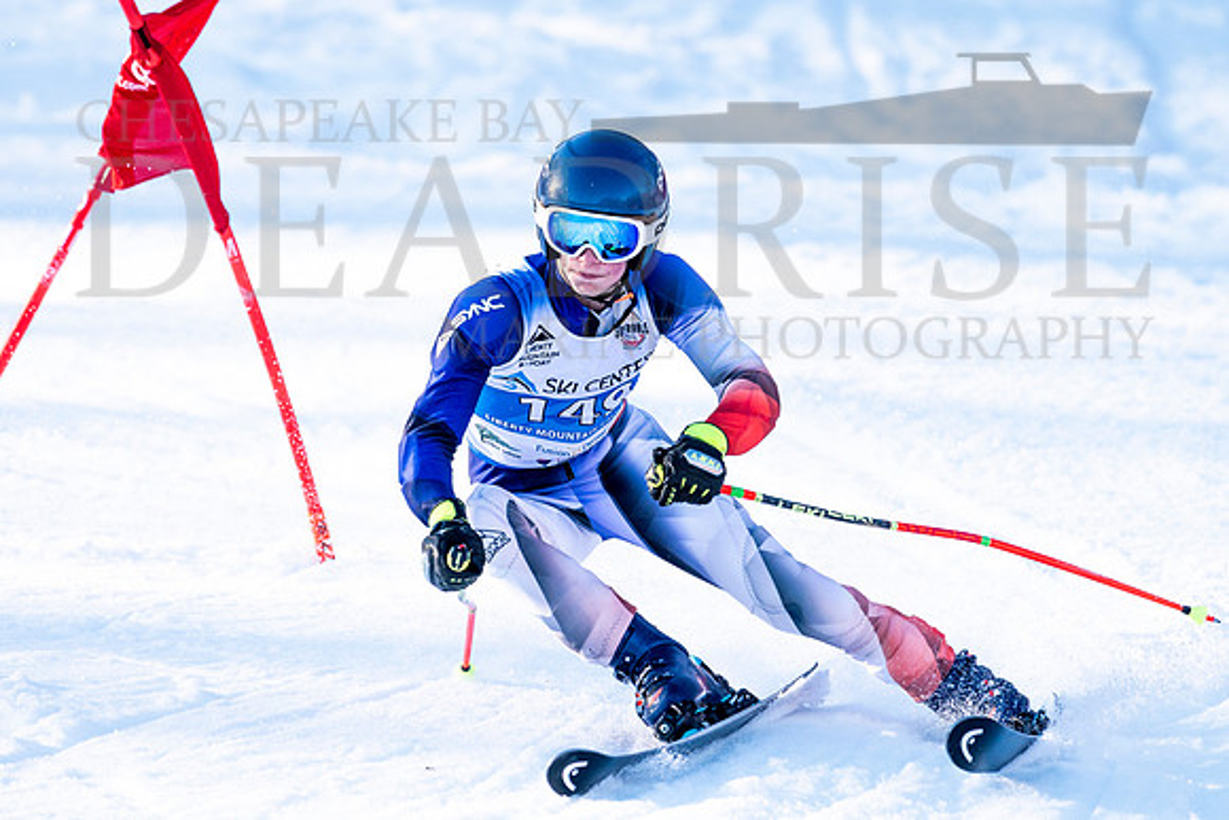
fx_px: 21866
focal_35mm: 640
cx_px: 526
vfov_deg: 2.1
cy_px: 352
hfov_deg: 3.2
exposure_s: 1/2000
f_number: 8
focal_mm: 560
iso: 1250
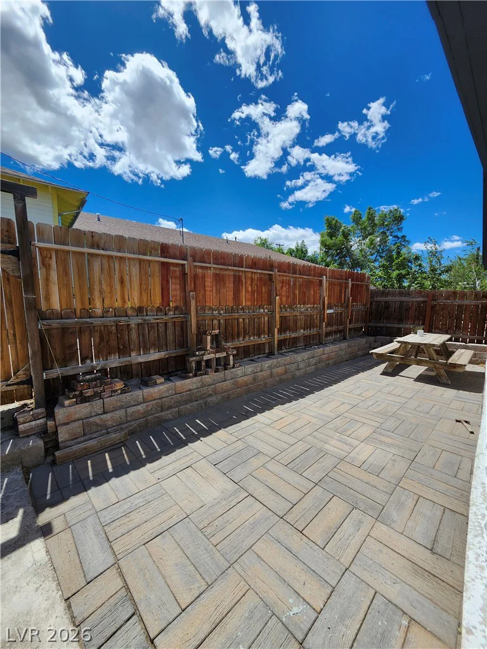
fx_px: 244
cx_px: 244
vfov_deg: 106.2
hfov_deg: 89.9
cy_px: 324
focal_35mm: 13
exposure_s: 1/2169
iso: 40
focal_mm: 1.74
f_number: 2.2
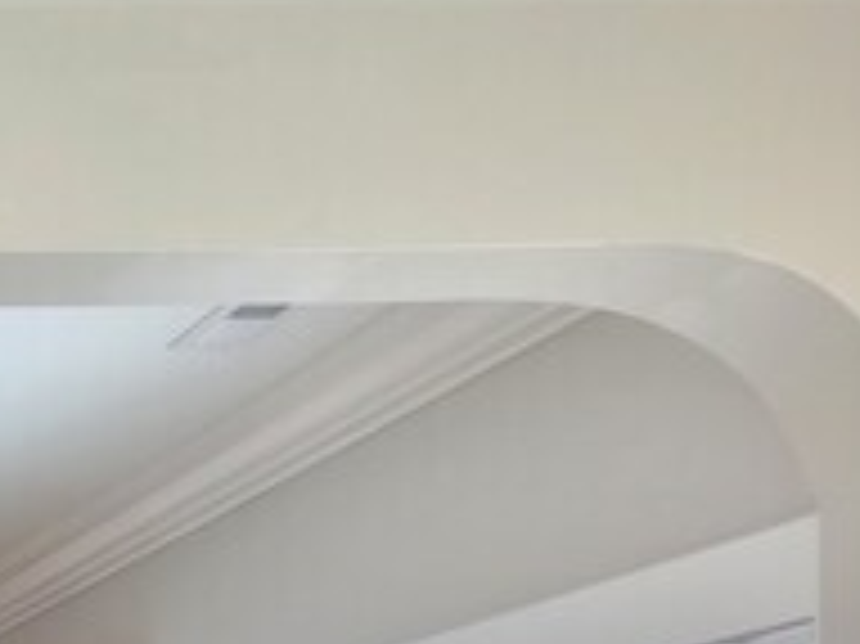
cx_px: -601
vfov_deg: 14.8
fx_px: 2259
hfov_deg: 18.0
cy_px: 1031
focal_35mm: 91
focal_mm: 5.4
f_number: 1.8
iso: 80
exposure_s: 1/120
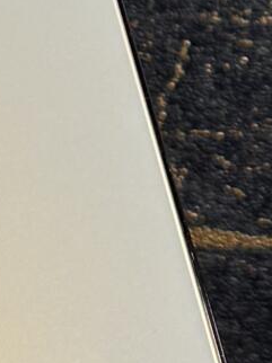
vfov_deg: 9.3
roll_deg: -0.2
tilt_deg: -3.4
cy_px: -184
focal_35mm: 207
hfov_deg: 7.1
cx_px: 272
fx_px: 2172
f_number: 1.6
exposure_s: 1/160
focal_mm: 5.96
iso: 100
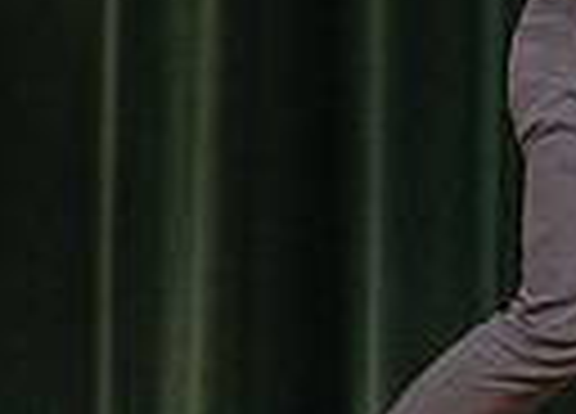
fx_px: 4180
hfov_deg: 7.8
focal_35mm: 255
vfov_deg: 5.7
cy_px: -32
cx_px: 641
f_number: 1.2
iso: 500
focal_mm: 50
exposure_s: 1/320
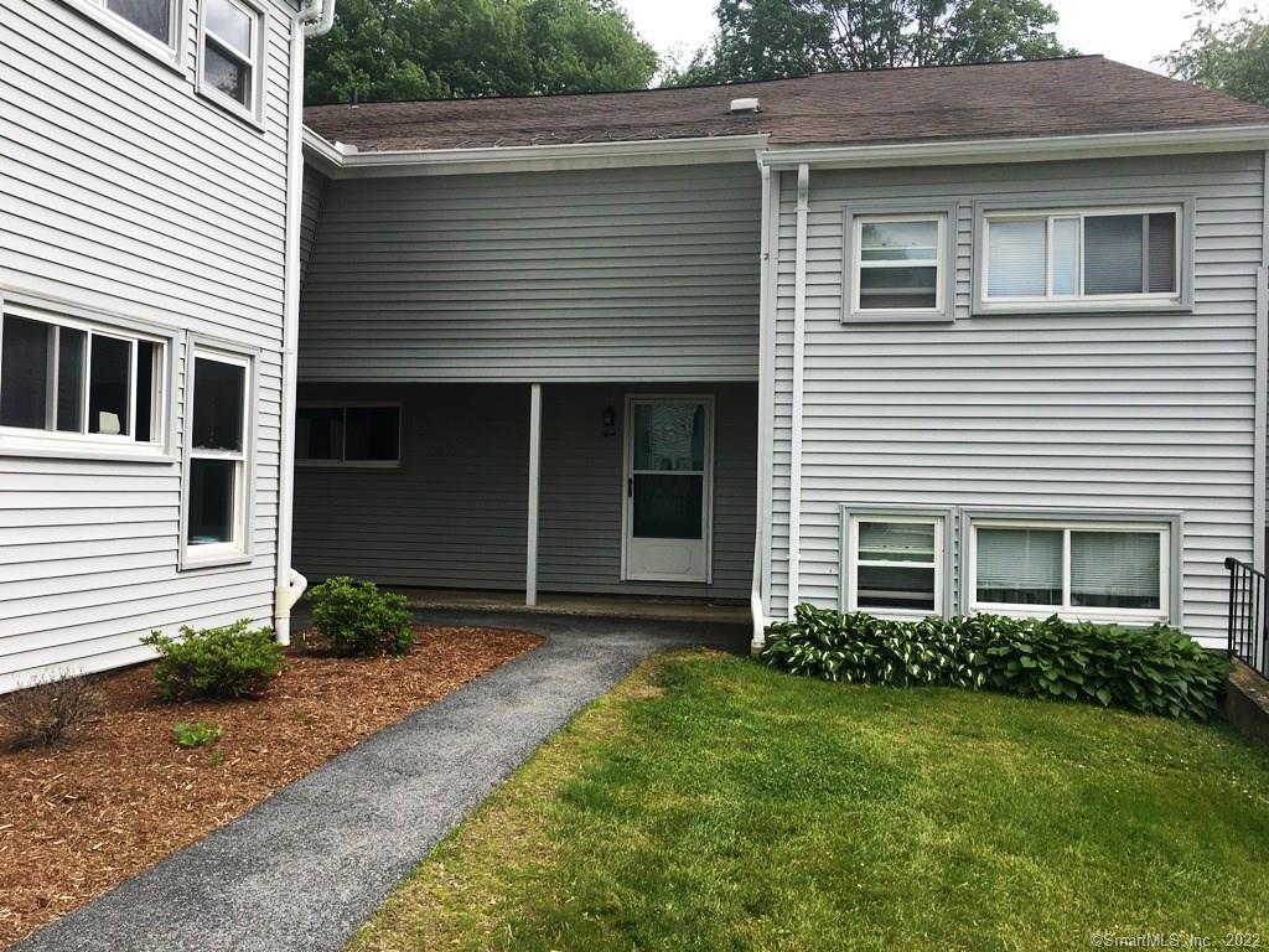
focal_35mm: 29
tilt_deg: +2.2
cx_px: 634
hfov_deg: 61.7
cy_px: 476
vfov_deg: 48.2
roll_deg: -0.9
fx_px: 1063
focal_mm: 4.15
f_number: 2.2
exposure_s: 1/785
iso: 25
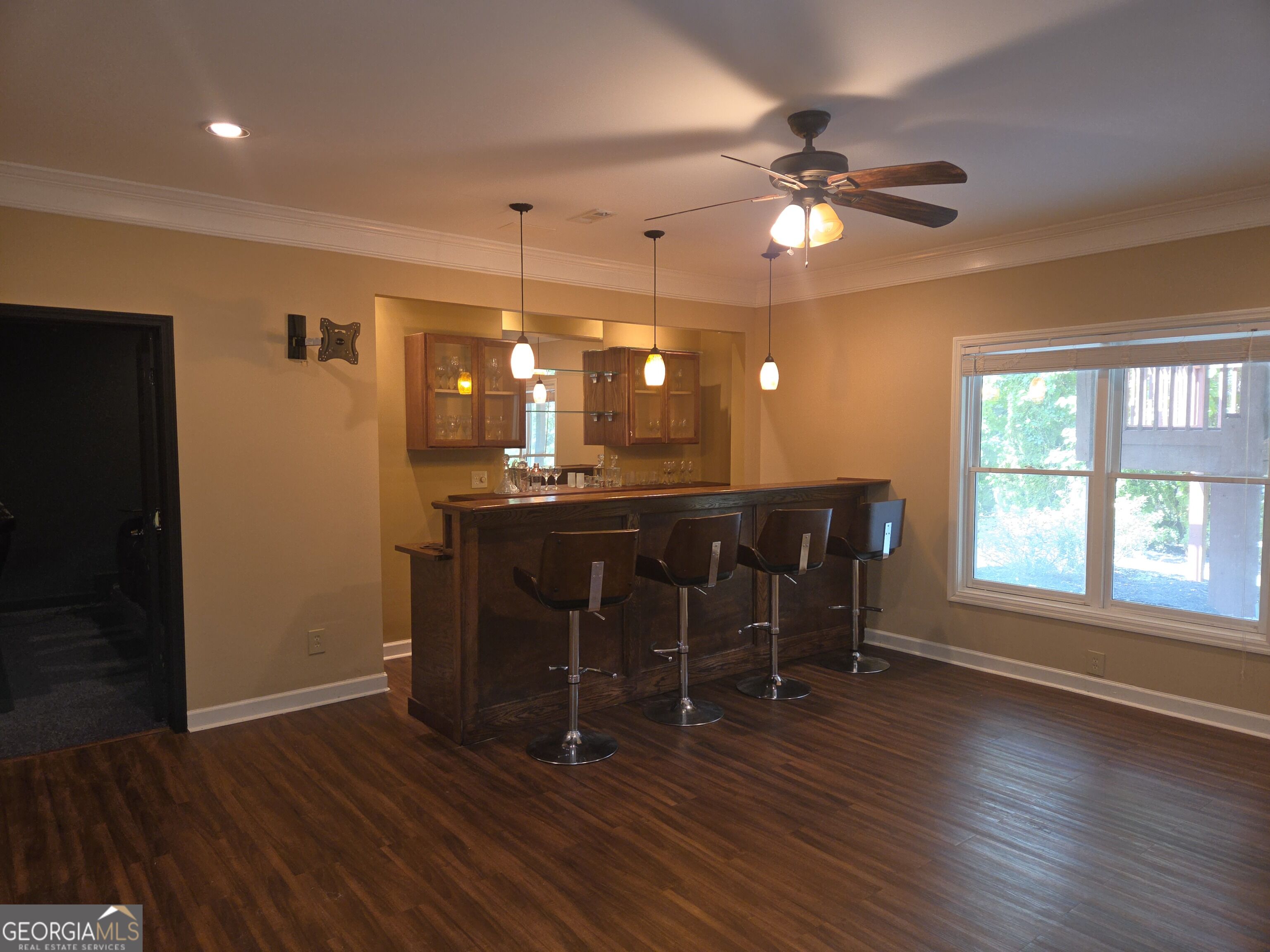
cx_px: 635
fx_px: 844
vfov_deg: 58.9
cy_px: 476
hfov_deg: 73.9
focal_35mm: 23
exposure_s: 1/40
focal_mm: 5.4
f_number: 1.8
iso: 125
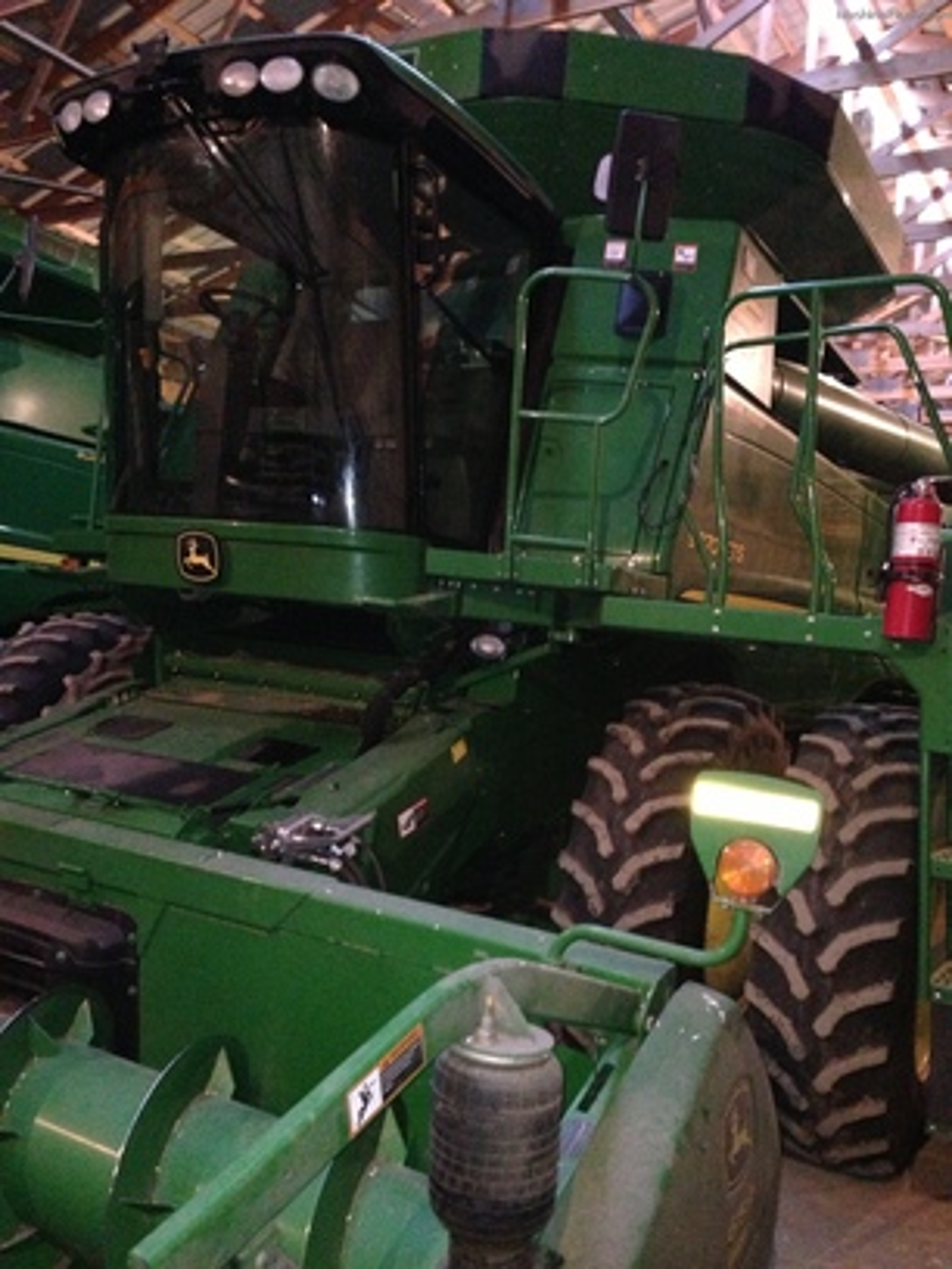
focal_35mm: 33
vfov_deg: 55.4
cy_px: 634
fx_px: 1210
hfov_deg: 42.9
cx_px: 476
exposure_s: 1/16
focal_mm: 4.13
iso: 800
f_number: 2.4
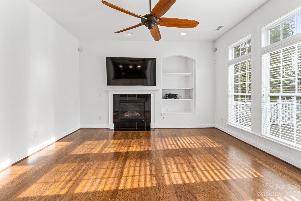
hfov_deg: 96.7
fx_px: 134
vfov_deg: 73.8
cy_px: 100
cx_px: 150
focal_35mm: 16
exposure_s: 1/5
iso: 100
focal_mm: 16
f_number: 11
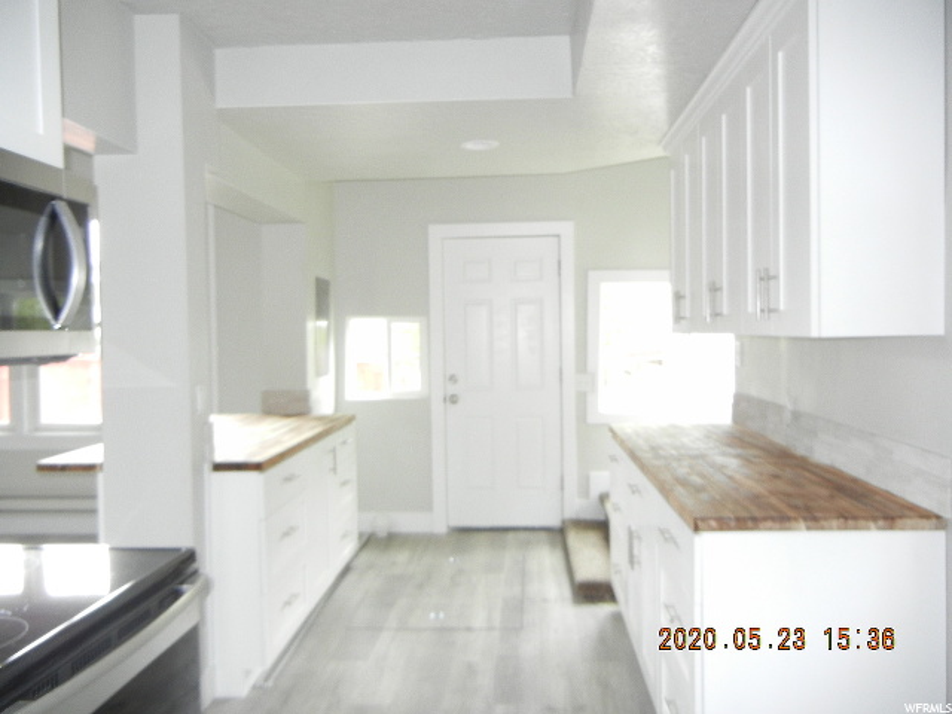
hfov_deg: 60.0
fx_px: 825
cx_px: 476
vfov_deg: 46.8
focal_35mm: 30
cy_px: 357
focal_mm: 5.4
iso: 362
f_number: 3.5
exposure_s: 1/30
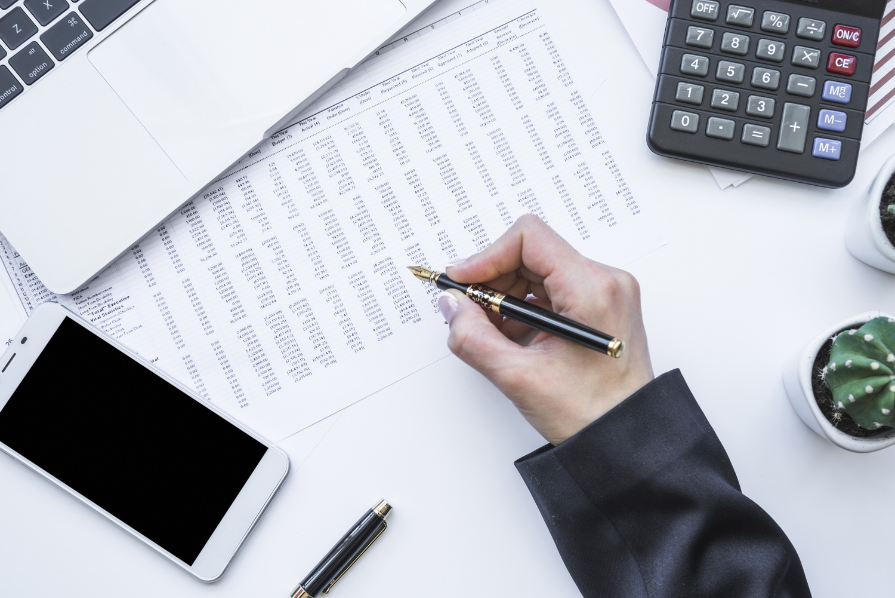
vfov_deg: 31.2
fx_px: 1069
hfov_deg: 45.4
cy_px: 299
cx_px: 448
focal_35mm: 43
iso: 100
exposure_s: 1/5
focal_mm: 43
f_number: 8
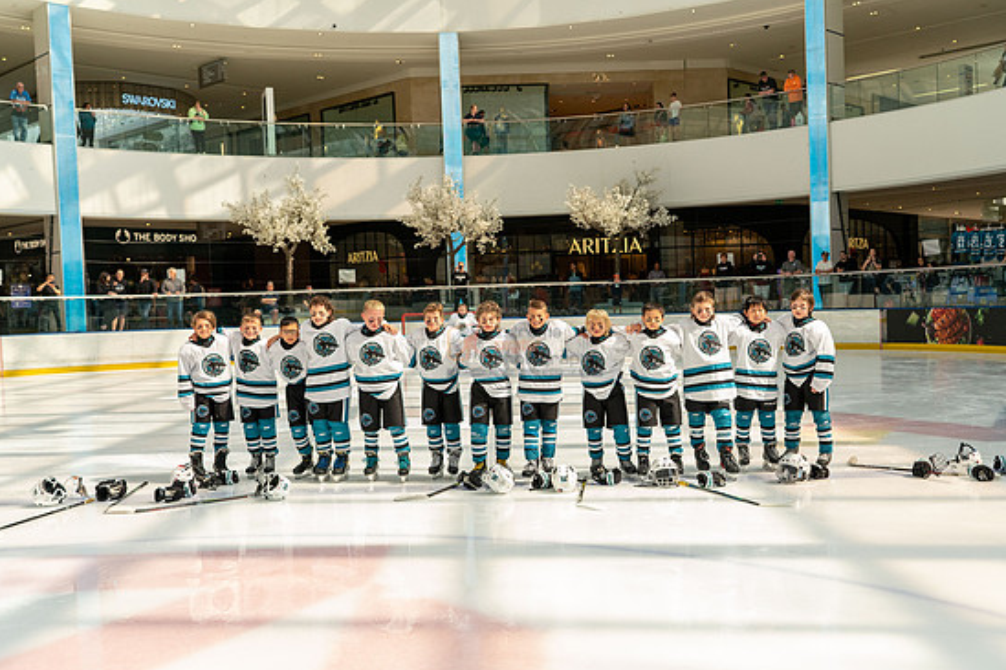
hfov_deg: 50.7
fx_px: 1062
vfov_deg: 35.0
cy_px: 349
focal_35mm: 38
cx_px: 526
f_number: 3.5
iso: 1600
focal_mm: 35
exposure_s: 1/2500
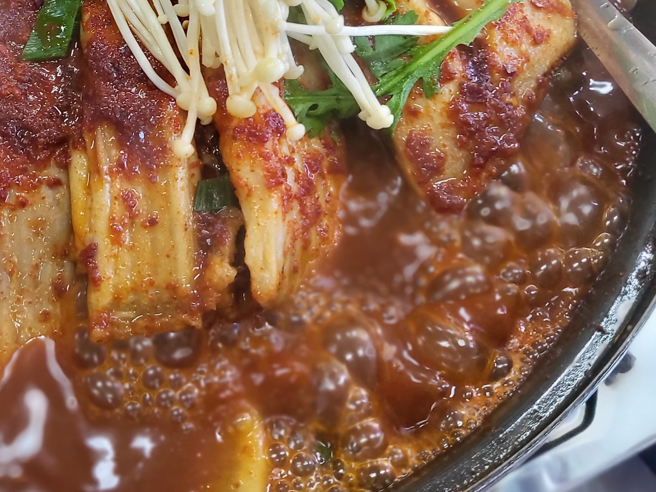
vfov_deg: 28.2
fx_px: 948
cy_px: 67
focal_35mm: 50
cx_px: 128
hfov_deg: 36.8
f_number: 1.8
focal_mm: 4.25
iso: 250
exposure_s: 1/120
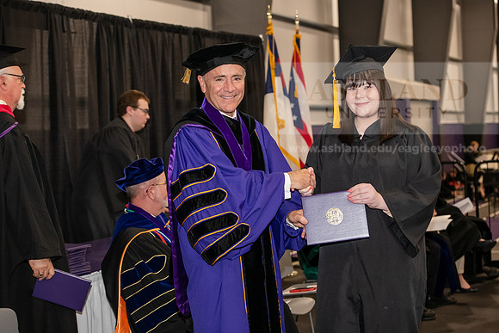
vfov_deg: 19.5
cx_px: 250
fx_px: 970
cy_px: 166
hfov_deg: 28.8
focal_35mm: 70
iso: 2500
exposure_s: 1/200
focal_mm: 70
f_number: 5
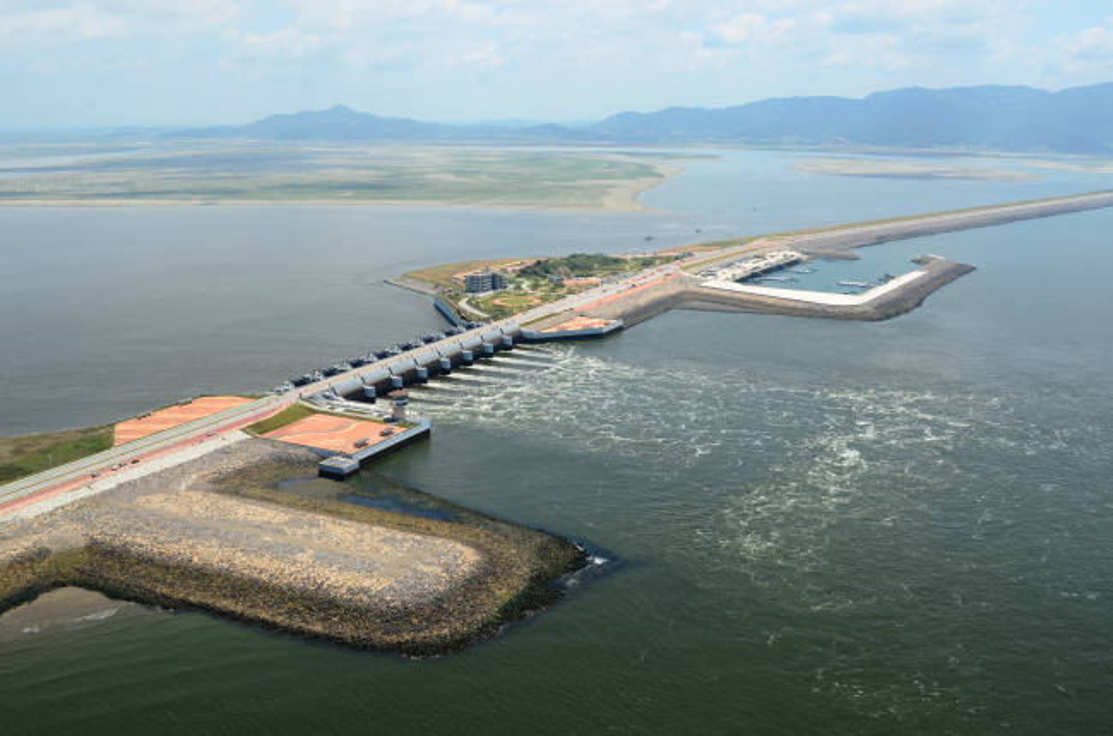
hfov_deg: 57.3
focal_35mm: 33
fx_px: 1018
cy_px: 368
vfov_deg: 39.8
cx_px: 556
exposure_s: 1/500
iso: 200
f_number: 9
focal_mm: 22
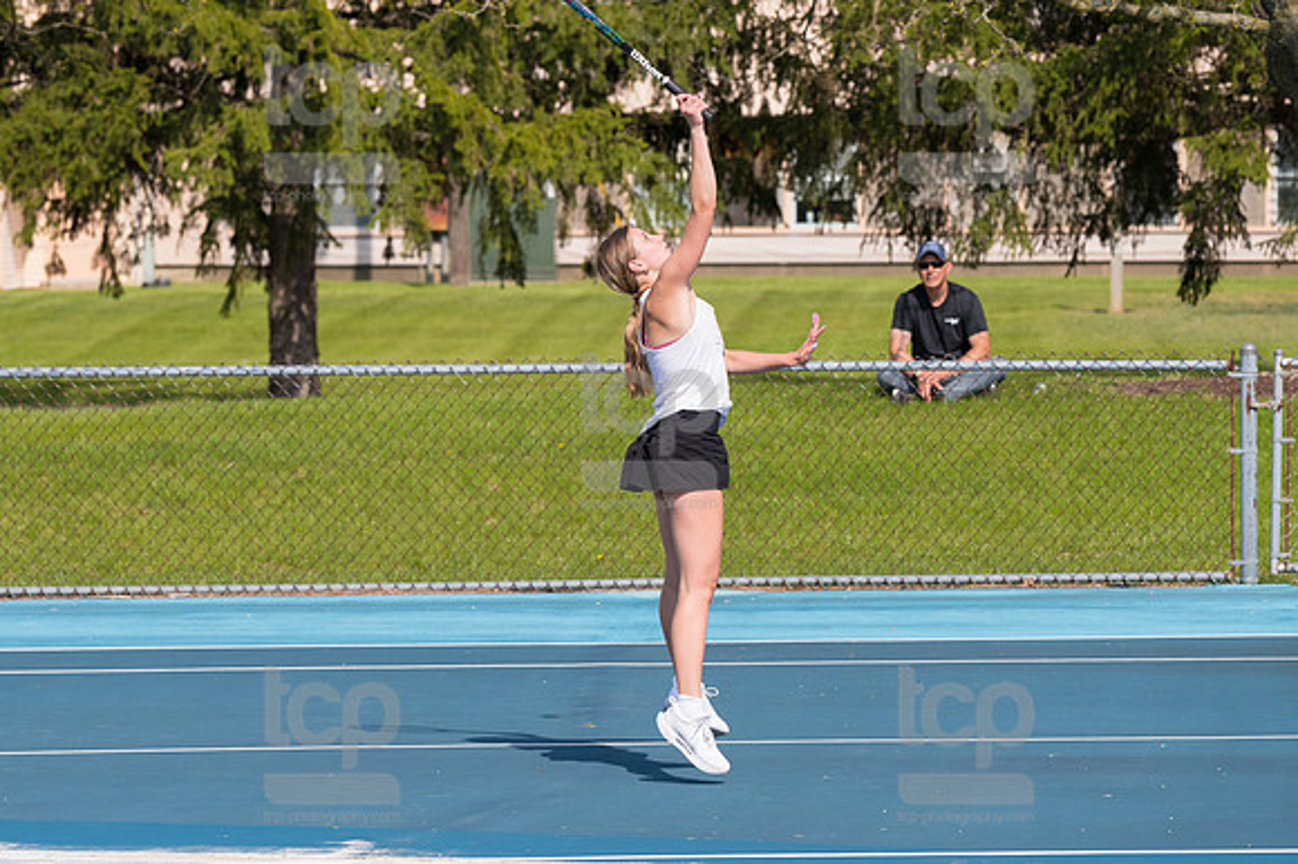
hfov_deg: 9.5
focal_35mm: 217
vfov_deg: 6.3
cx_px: 649
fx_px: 7819
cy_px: 432
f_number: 5.6
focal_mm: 145
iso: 320
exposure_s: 1/1600
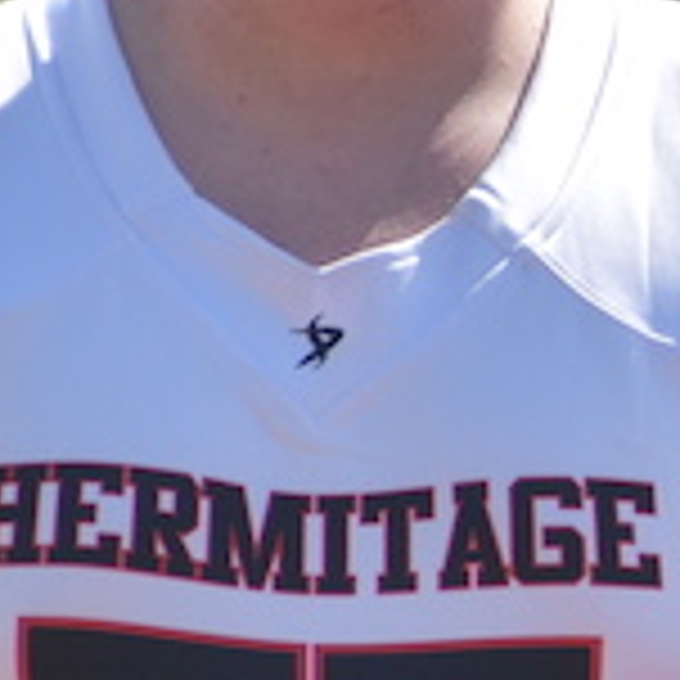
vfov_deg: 0.7
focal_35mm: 2537
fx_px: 56384
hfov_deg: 0.7
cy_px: 281
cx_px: 1202
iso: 400
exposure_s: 1/1250
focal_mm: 300
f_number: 6.3
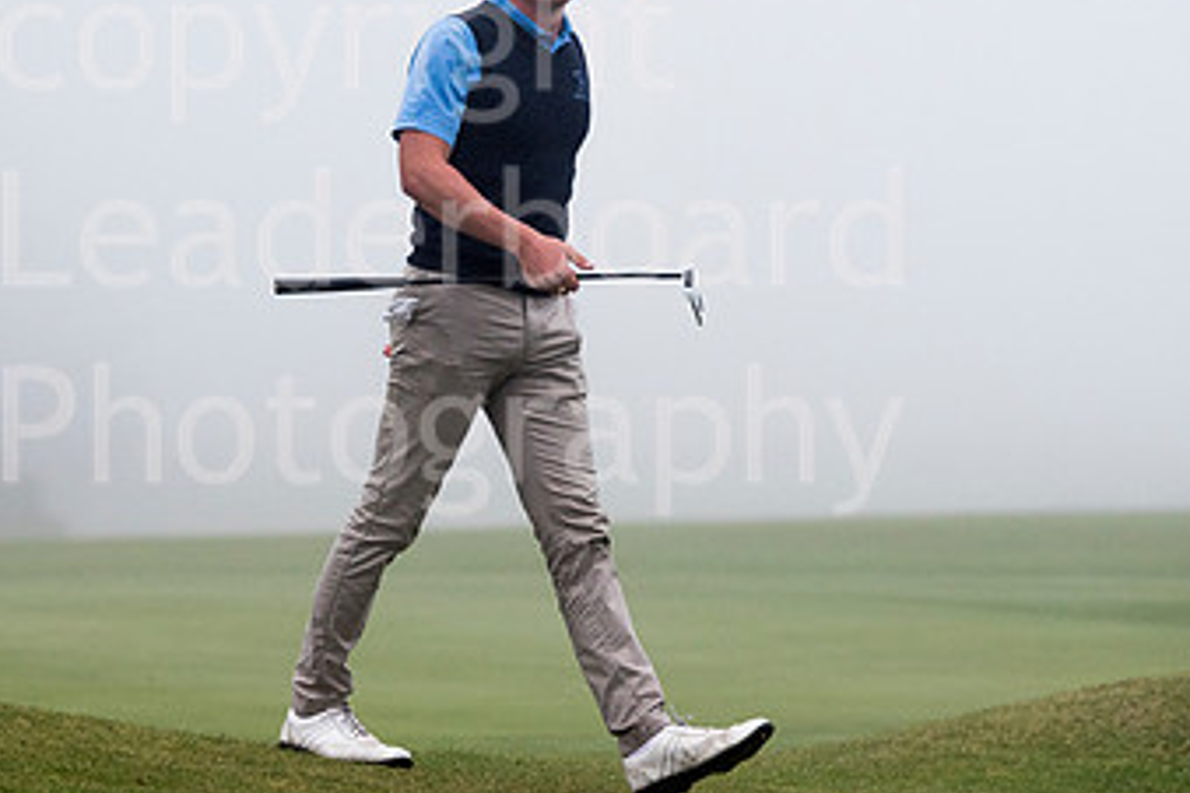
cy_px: 261
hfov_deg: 8.9
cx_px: 456
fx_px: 7635
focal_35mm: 231
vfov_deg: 5.9
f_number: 4
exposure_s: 1/1000
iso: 1250
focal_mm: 135
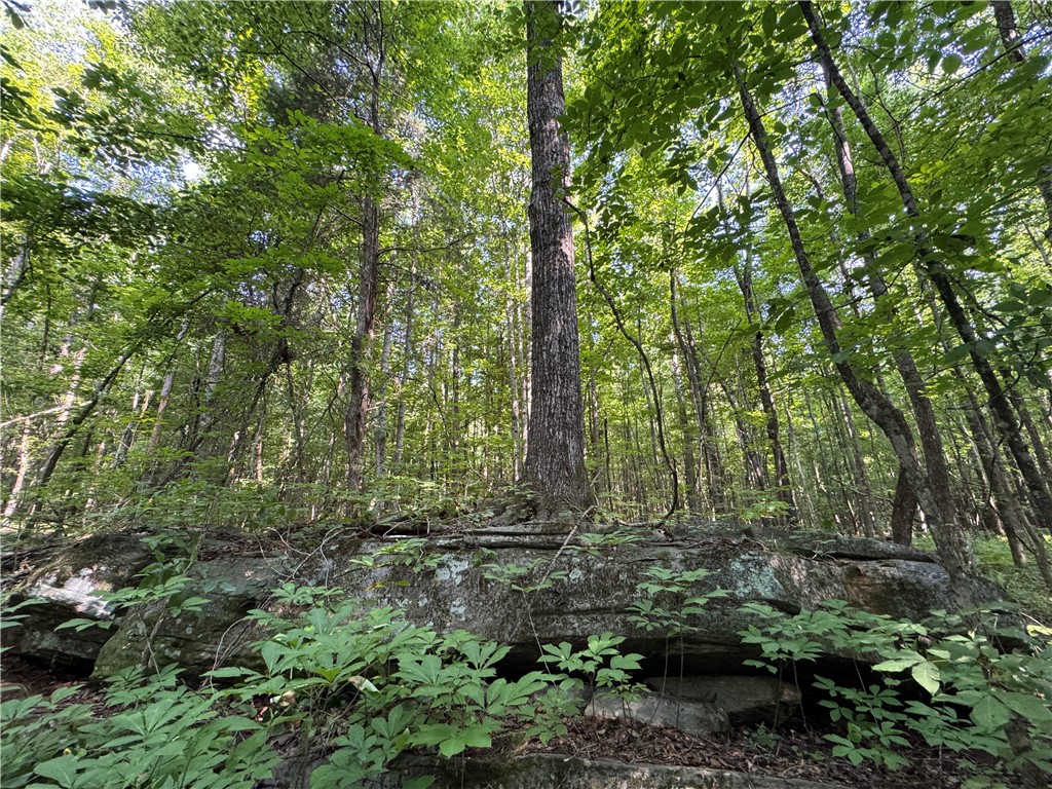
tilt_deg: +16.7
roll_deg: +2.1
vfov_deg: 85.7
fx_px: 425
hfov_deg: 102.1
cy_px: 394
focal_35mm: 14
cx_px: 526
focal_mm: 2.22
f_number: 2.2
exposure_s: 1/99
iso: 200
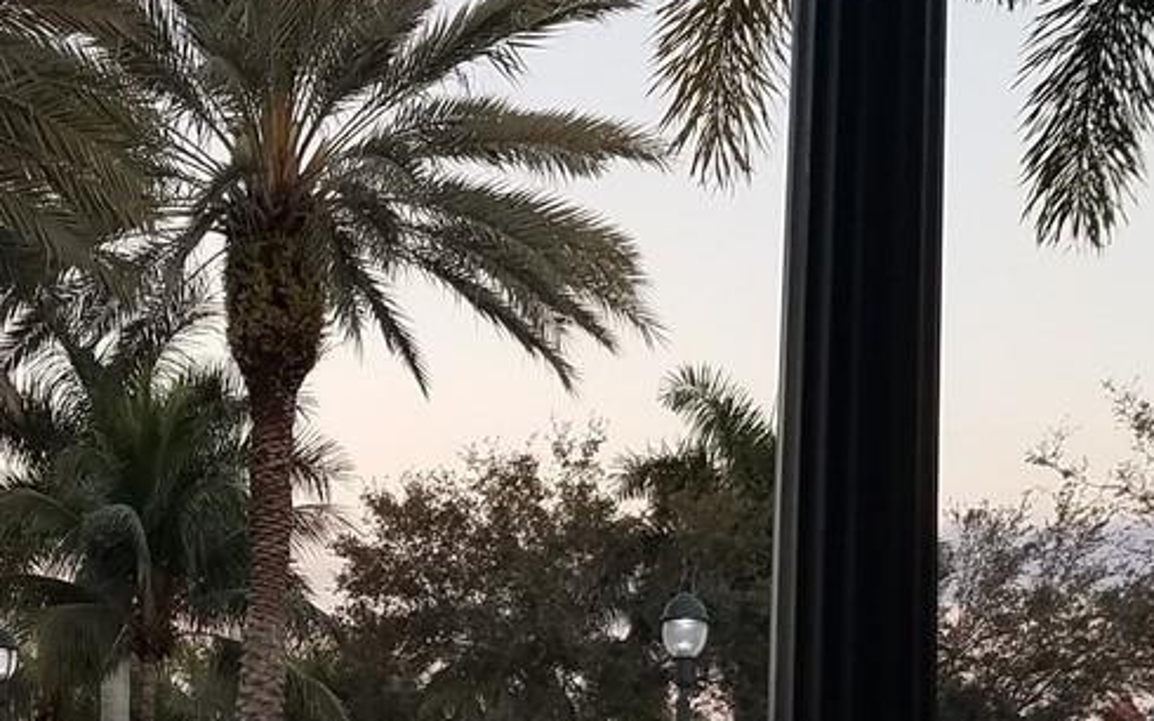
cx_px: 226
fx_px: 2830
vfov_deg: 14.3
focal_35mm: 90
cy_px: 737
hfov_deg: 22.7
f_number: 1.7
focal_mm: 4.2
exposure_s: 1/149
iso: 50
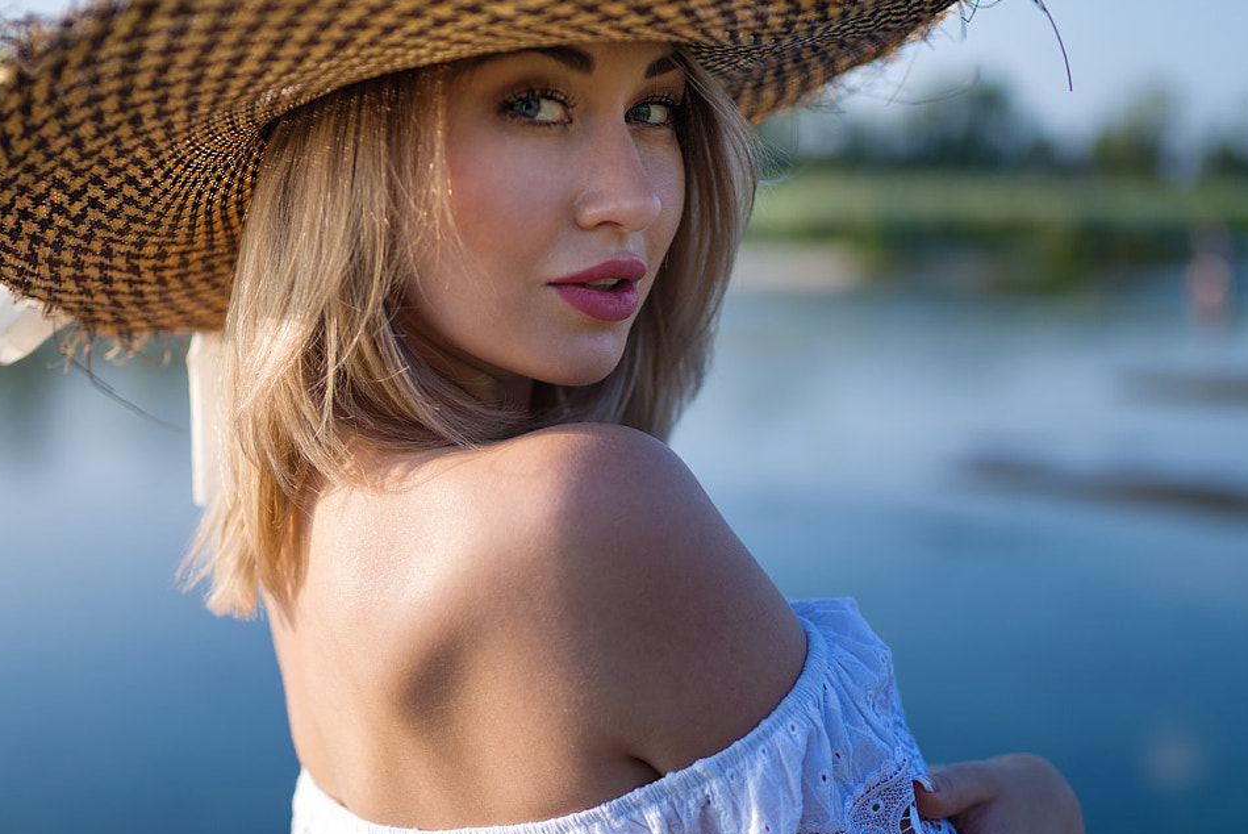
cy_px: 428
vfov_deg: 23.0
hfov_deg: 33.9
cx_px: 547
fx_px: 2047
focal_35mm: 59
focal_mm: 35
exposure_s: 1/3200
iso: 50
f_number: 1.4
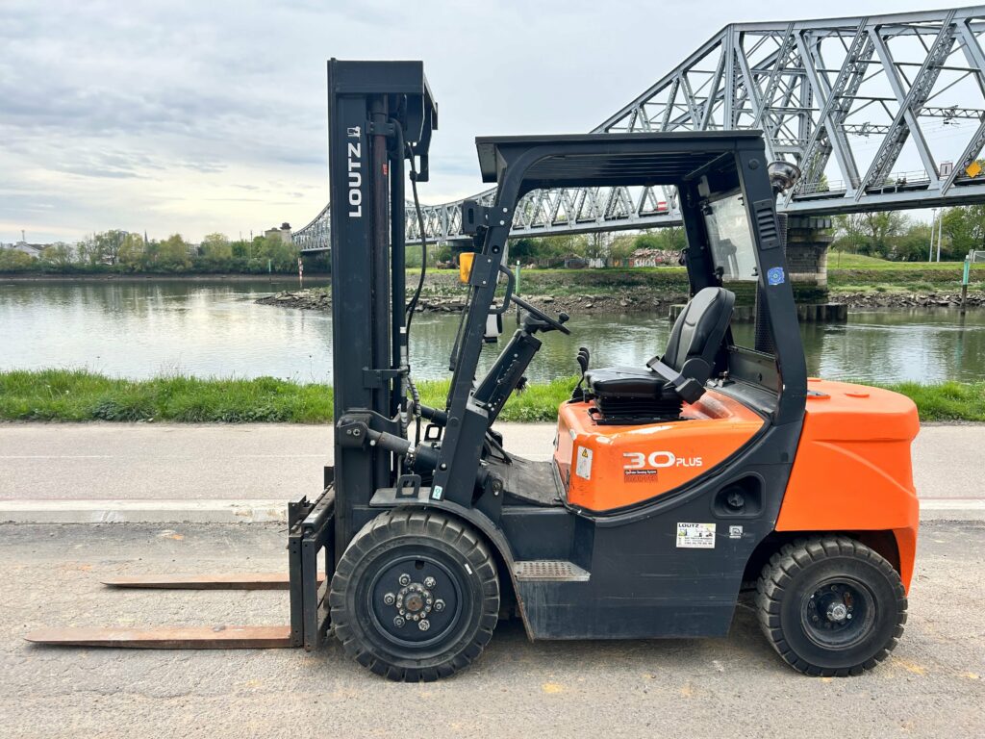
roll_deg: +0.0
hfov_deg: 67.3
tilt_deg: -8.4
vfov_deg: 53.1
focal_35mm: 26
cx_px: 492
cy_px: 370
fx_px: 740
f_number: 1.5
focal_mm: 5.7
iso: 50
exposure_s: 1/1488
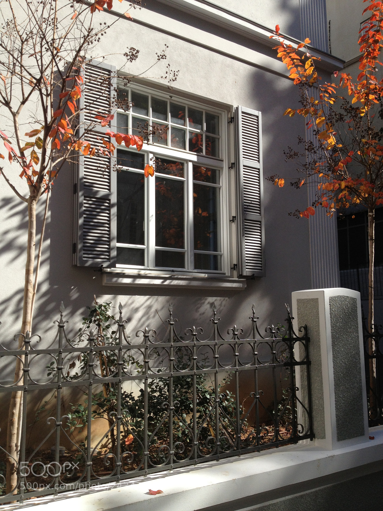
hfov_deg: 40.7
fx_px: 516
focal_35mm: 35
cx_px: 192
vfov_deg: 52.6
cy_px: 256
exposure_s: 1/1175
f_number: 2.4
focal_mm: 4.28
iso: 50
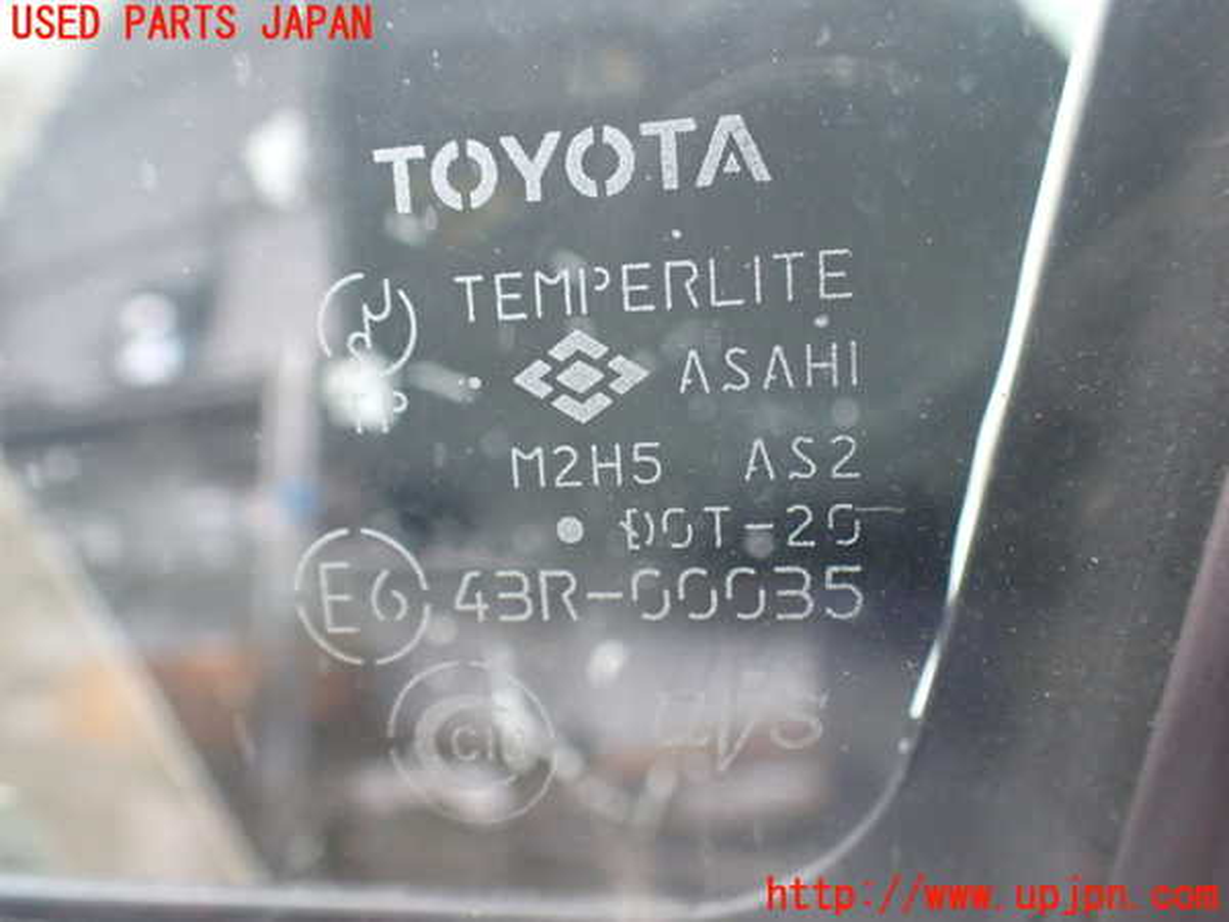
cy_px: 461
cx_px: 614
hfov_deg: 60.0
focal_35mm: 30
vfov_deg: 46.8
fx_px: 1065
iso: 640
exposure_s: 1/125
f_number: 2.3
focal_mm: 5.4
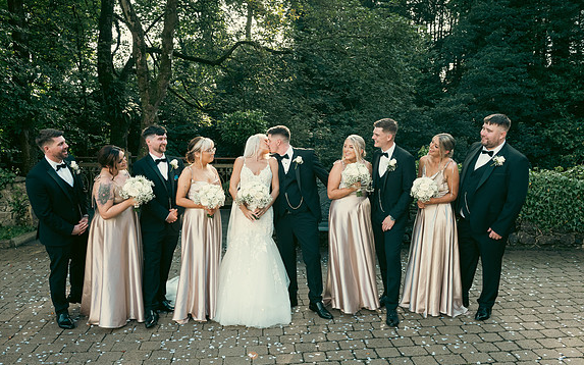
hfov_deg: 59.7
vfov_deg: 39.4
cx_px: 293
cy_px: 180
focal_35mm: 32
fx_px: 509
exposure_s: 1/160
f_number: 6.3
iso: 320
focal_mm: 31
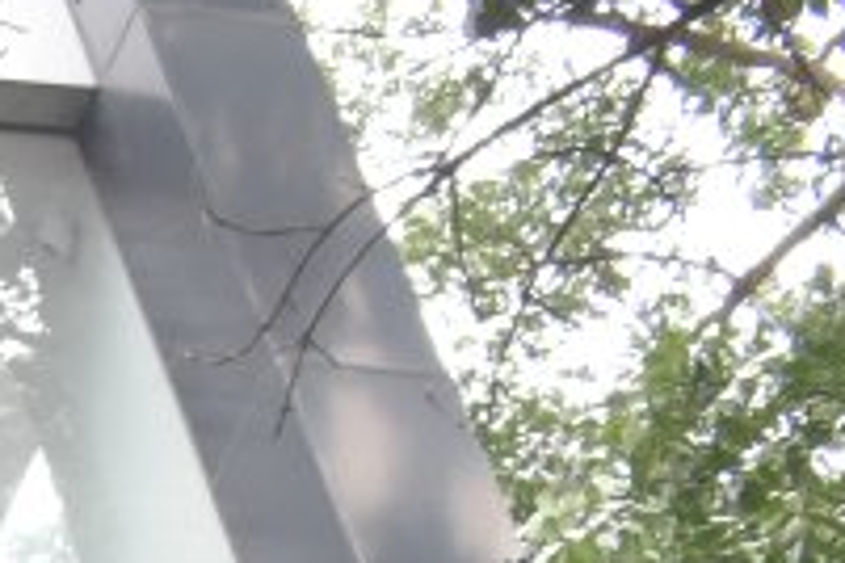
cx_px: -1875
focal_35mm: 224
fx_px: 5257
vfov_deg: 5.6
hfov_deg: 7.7
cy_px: 1975
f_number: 7.1
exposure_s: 1/100
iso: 500
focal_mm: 20
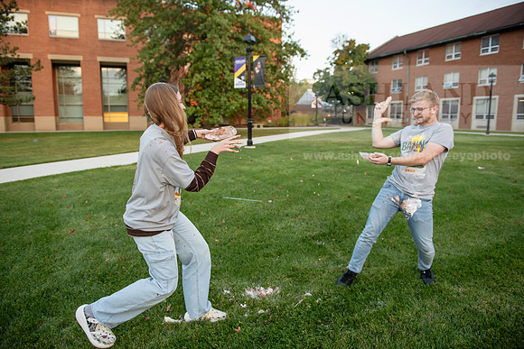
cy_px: 174
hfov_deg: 69.4
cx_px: 262
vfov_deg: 49.6
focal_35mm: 26
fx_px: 379
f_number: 3.2
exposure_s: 1/320
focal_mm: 26
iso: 800
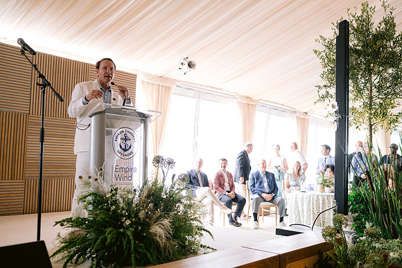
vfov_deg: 37.9
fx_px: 391
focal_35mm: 35
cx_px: 201
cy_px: 134
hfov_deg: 54.4
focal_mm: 35
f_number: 3.2
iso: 1250
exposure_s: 1/100
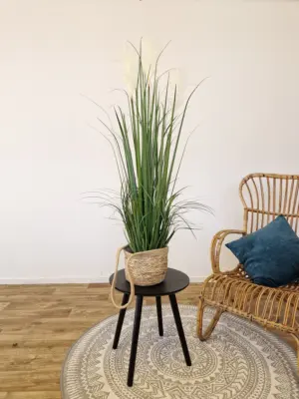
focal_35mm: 23
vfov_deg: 73.9
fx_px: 265
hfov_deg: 58.9
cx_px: 150
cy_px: 200
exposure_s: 1/117
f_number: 1.8
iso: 50
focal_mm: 5.4
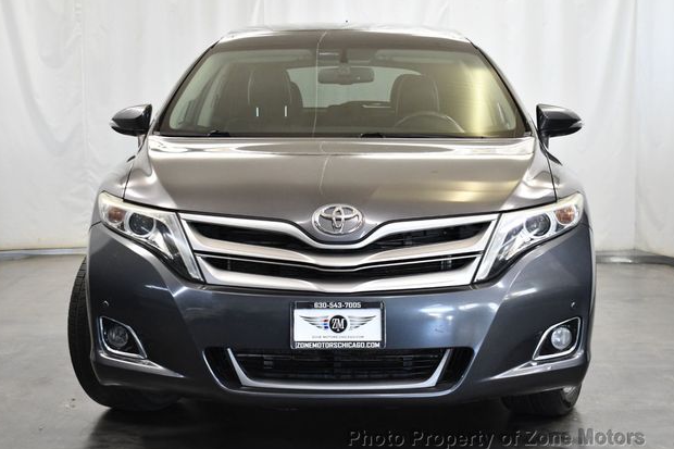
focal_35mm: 65
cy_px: 226
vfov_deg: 20.9
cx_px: 334
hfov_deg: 31.0
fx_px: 1217
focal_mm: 42
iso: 2000
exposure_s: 1/125
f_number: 5
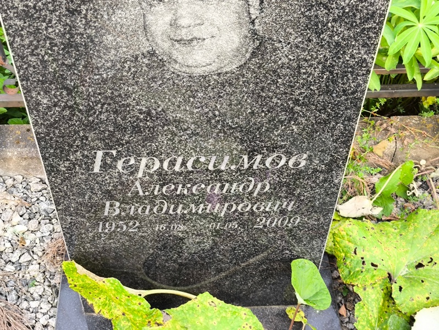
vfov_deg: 29.1
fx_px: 634
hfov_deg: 38.2
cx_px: 220
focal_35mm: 50
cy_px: 165
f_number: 1.7
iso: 80
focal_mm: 4.71
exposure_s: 1/50
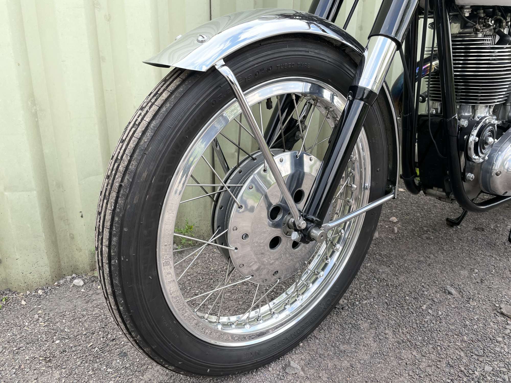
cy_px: 192
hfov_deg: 67.3
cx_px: 256
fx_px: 384
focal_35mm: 26
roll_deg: +1.7
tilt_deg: -17.6
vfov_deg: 53.1
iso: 32
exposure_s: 1/378
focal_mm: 4.2
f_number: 1.6
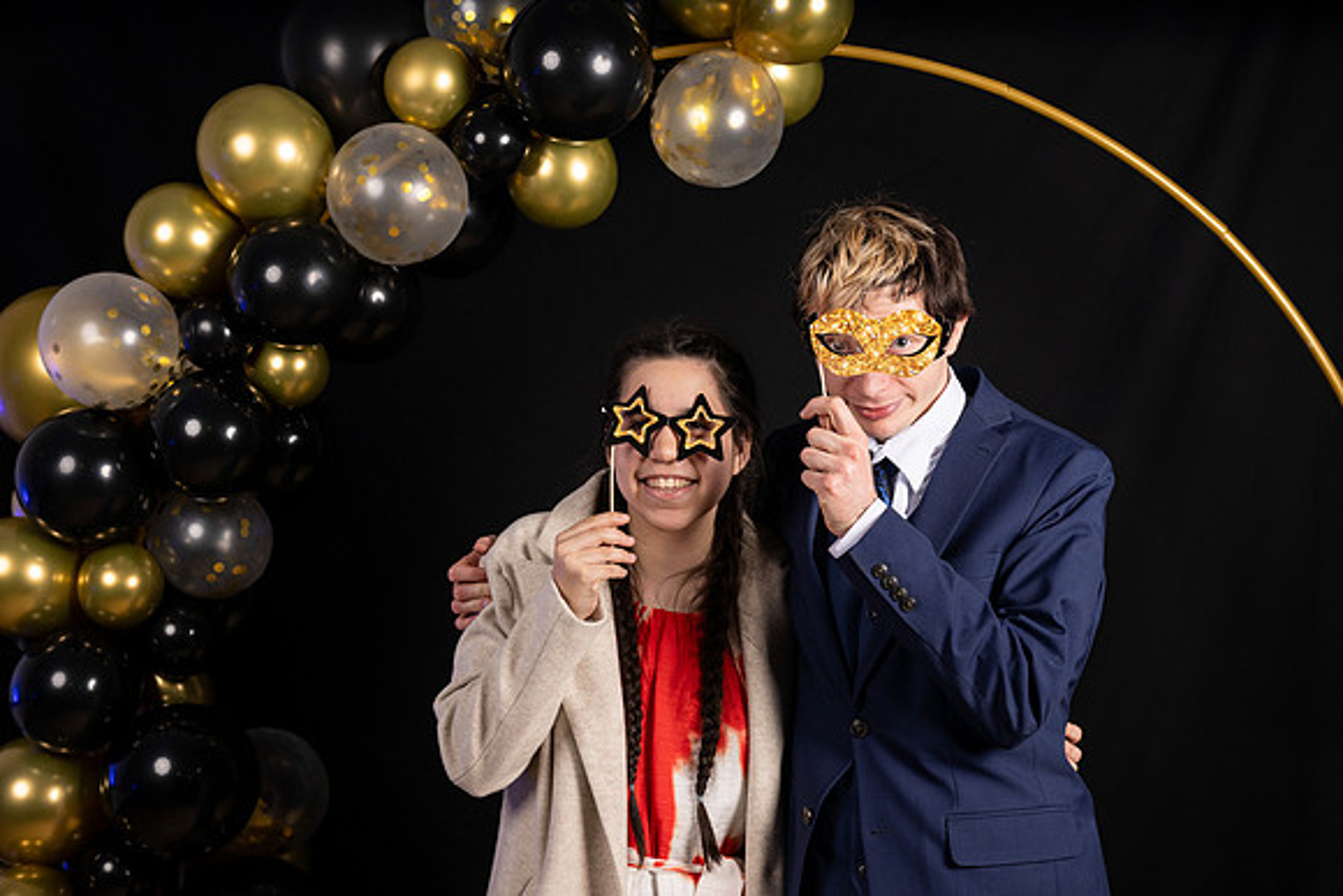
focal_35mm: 50
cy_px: 448
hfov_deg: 39.6
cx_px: 672
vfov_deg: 27.0
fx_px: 1866
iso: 320
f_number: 4.5
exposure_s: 1/250
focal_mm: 50
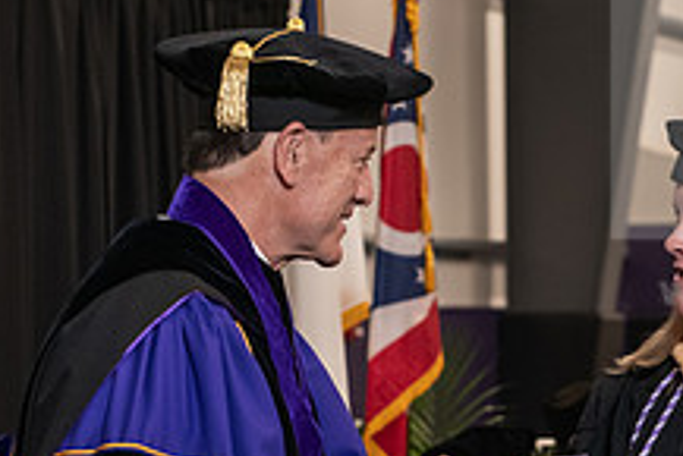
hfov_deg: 11.0
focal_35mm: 187
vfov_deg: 7.3
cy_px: 357
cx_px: 516
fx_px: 3550
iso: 2000
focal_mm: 70
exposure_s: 1/125
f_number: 5
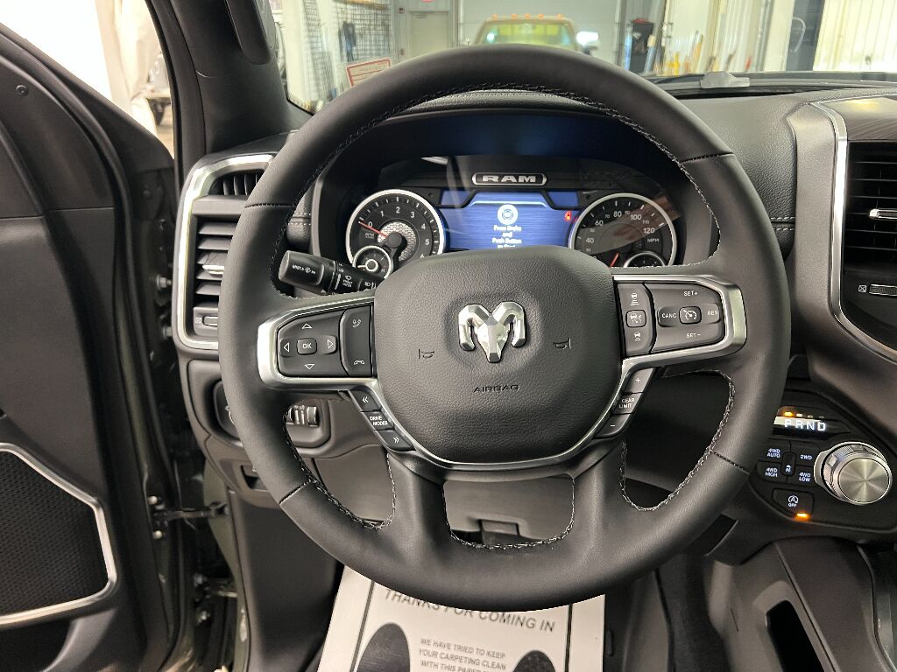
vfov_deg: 53.1
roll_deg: -0.4
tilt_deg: -21.5
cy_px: 336
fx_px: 674
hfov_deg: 67.3
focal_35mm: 26
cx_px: 448
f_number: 1.5
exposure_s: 1/40
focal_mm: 5.7
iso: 500
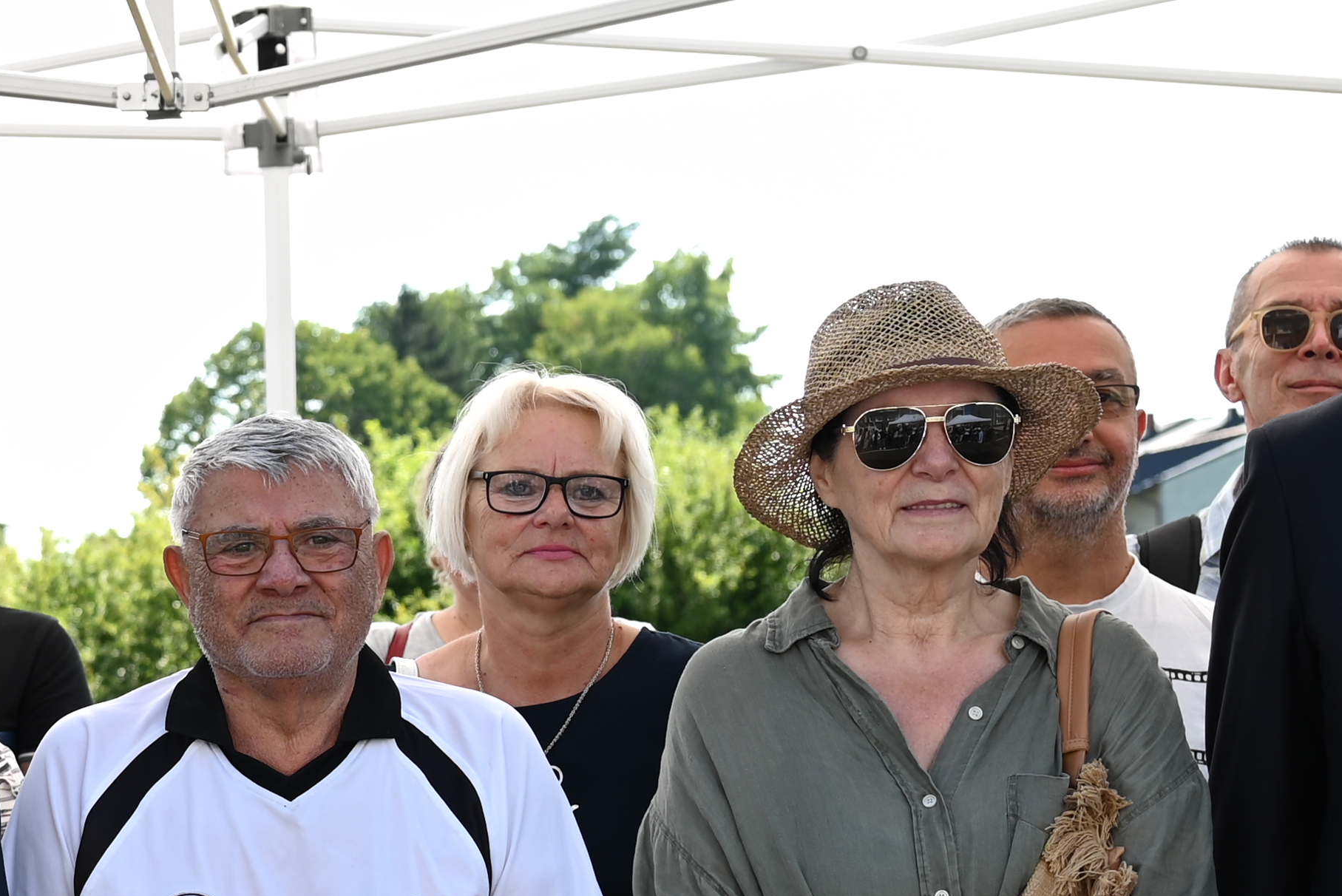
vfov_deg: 11.7
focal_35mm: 116
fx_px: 4326
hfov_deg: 16.9
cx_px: -264
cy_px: 923
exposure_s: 1/160
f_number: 4
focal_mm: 35
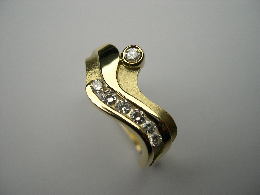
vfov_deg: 37.7
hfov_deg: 49.0
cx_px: 130
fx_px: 285
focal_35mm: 38
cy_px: 98
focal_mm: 8
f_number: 2.8
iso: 100
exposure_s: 1/319
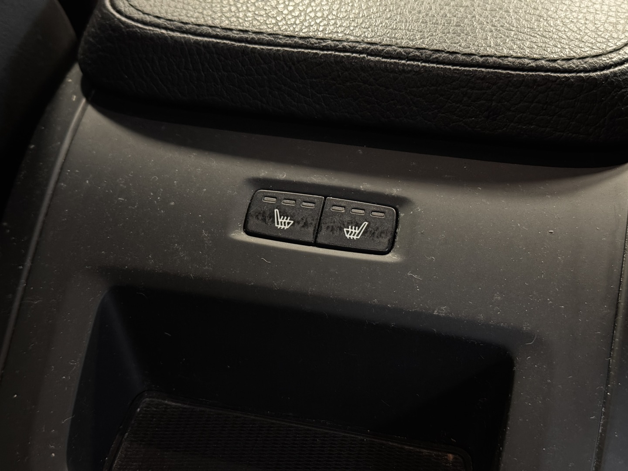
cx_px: 314
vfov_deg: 30.3
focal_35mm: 48
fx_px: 871
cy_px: 236
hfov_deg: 39.7
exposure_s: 1/15
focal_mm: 6.76
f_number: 1.78
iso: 1000
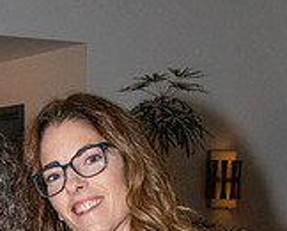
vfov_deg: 9.5
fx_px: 1327
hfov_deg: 12.3
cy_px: 384
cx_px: 62
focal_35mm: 156
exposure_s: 1/250
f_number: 14
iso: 5000
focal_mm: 40
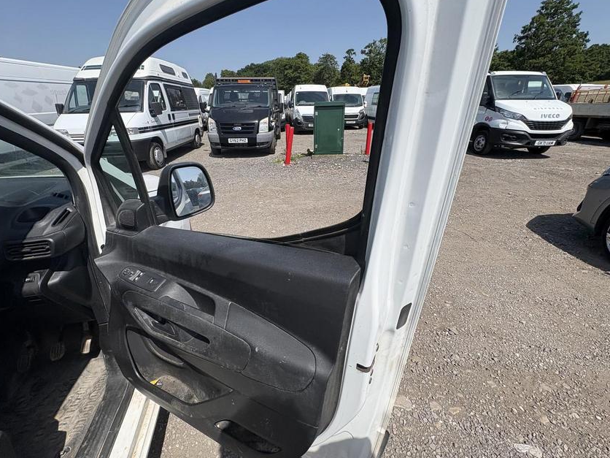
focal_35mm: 15
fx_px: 264
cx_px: 296
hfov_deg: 98.1
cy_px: 224
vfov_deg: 81.7
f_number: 2.2
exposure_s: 1/1637
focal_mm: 2.22
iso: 50
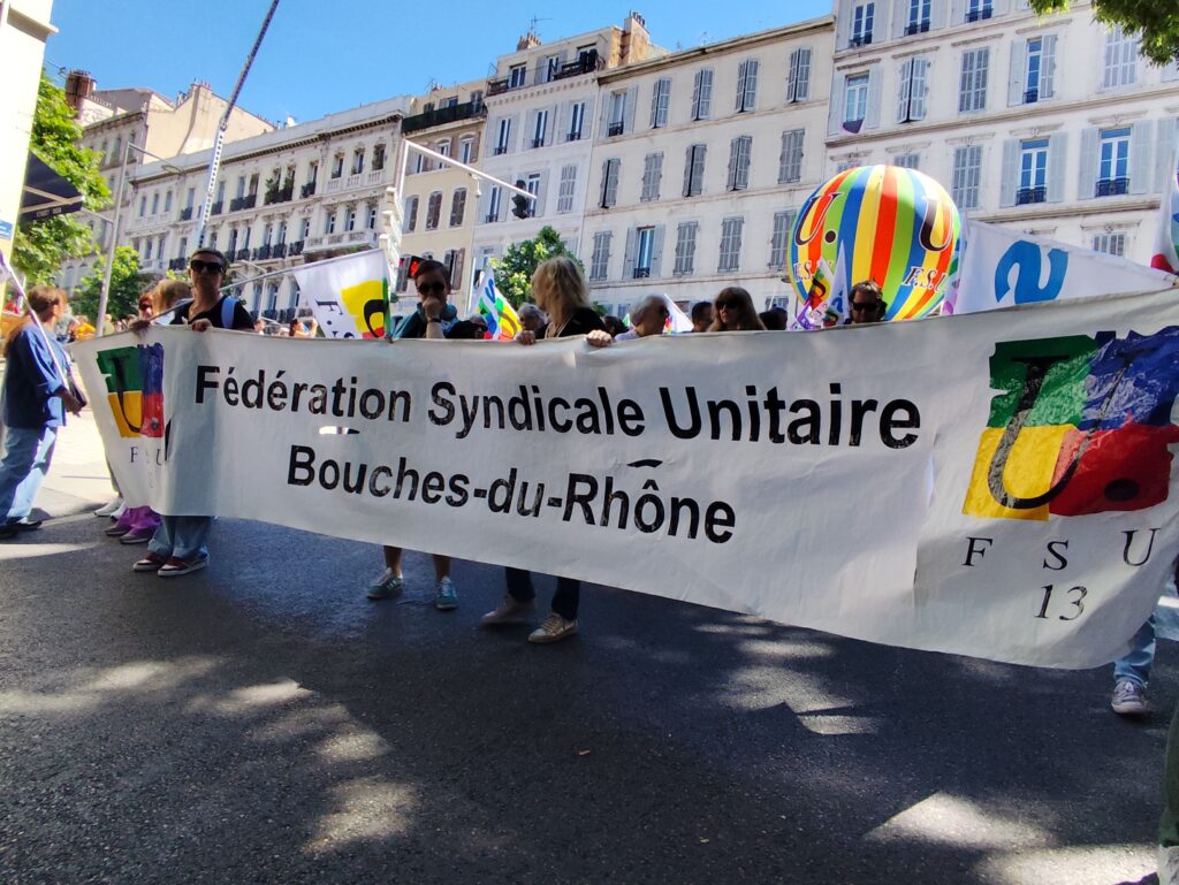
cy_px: 442
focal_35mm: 22
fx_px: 750
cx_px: 590
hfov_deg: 76.4
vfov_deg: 61.1
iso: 50
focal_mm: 1.65
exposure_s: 1/940
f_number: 2.2
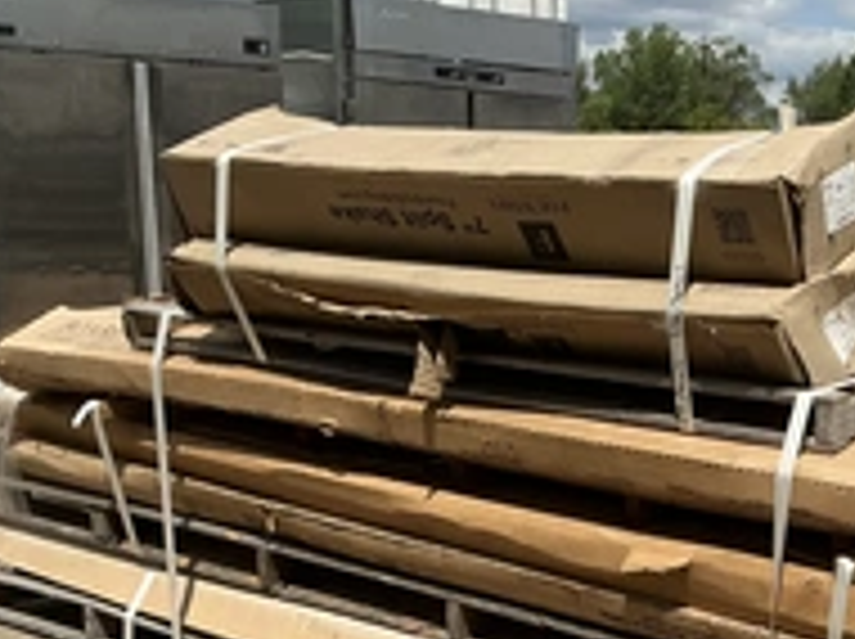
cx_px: 765
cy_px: 594
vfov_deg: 24.0
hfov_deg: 31.3
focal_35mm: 59
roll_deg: -2.1
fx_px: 1455
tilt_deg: -11.8
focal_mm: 3
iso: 25
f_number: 1.8
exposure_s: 1/2801
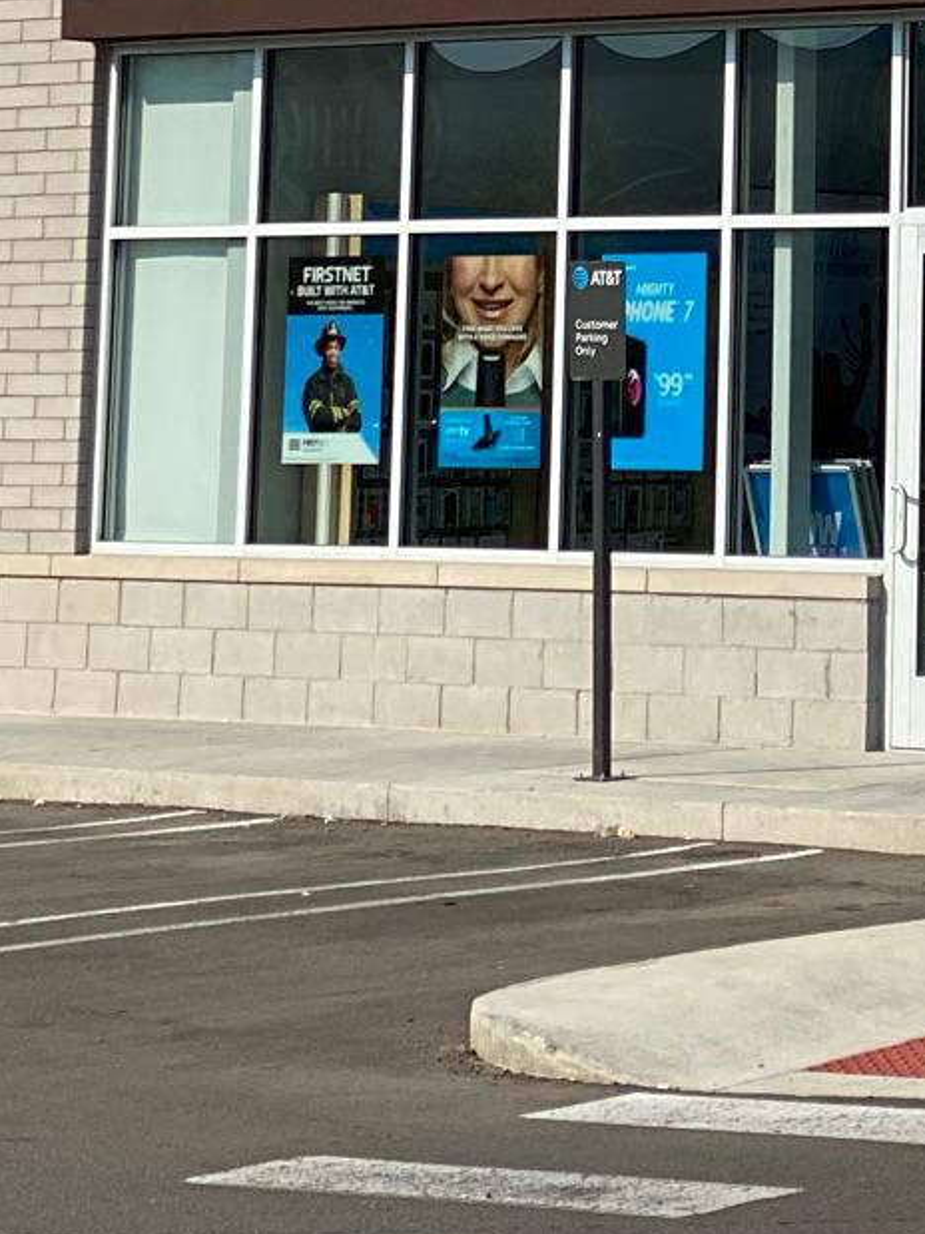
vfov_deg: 11.2
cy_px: -463
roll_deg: -0.2
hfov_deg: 8.5
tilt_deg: +8.3
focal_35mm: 172
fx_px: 6130
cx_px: 1210
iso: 20
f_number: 2
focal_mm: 6
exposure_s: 1/2519
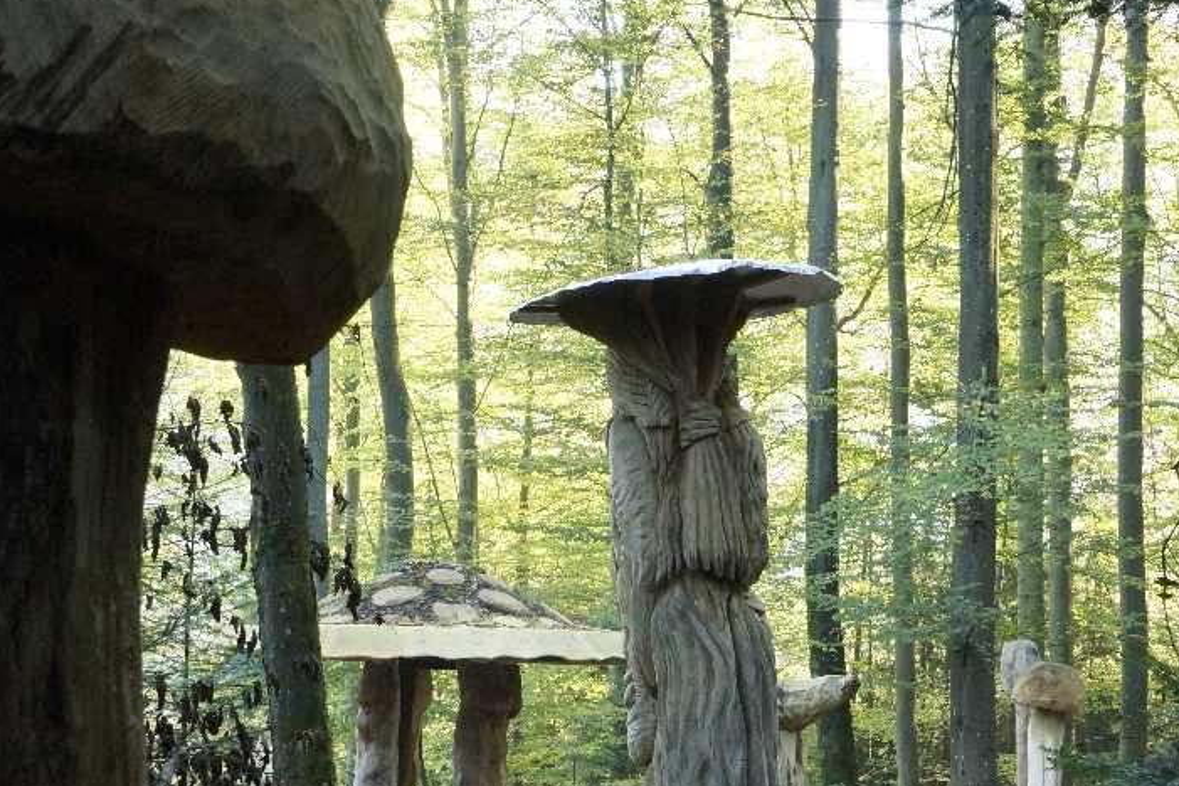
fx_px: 2942
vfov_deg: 15.2
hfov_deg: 22.7
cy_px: 473
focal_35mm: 90
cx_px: 547
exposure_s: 1/40
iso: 1600
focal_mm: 35
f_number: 10
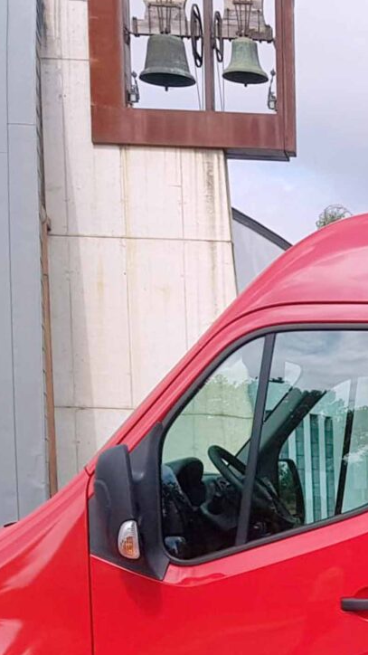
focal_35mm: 74
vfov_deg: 27.1
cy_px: 644
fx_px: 1284
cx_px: 618
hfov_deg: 14.7
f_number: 1.8
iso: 80
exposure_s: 1/3200
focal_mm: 6.86
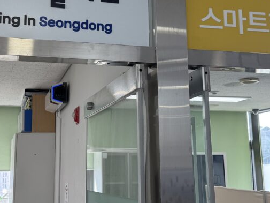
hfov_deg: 33.8
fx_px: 445
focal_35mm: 57
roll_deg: +0.8
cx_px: 129
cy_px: 73
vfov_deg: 25.6
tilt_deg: +12.3
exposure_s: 1/246
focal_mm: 6.76
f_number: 1.78
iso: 100
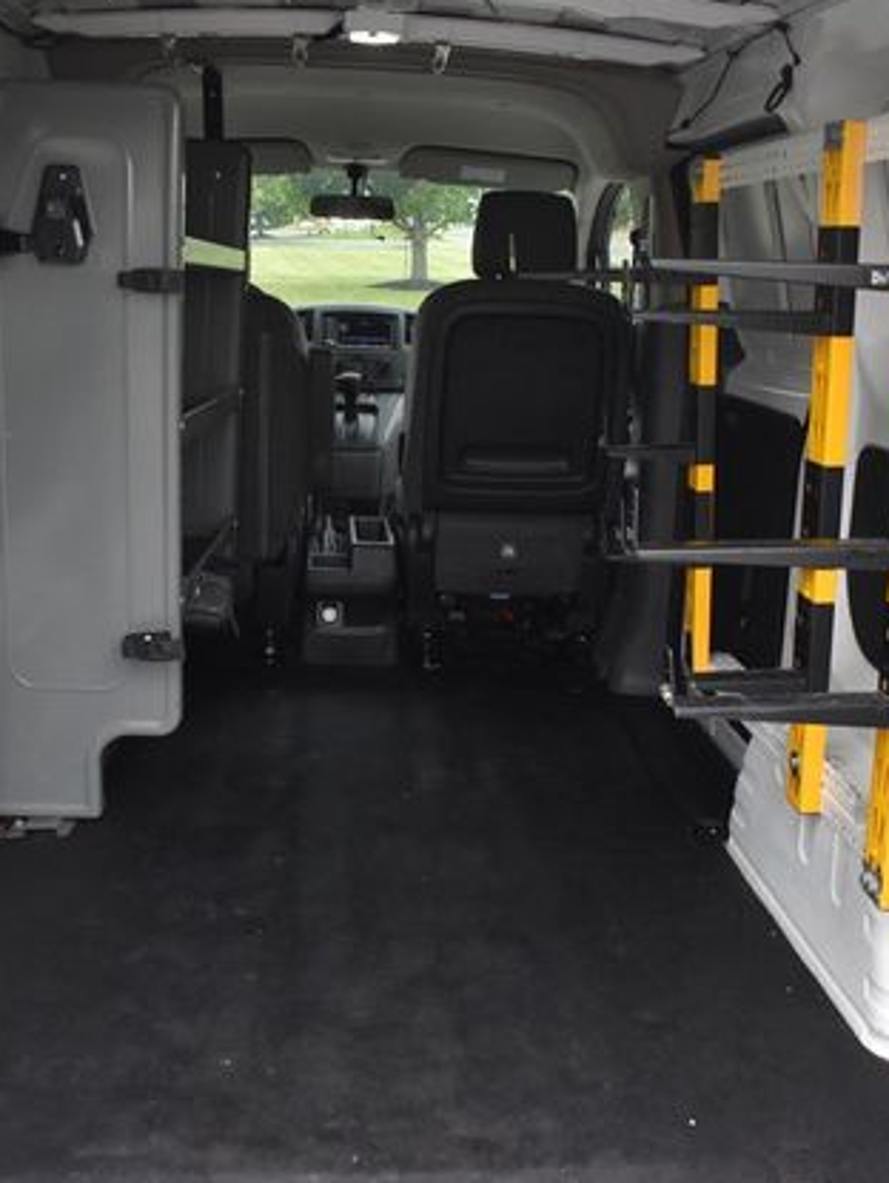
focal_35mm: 40
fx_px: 1368
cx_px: 467
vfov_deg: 46.8
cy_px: 592
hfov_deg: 36.0
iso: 800
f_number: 3.5
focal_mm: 18
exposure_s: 1/200
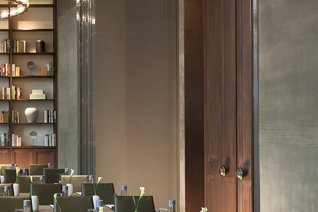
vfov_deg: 15.9
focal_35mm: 86
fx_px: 759
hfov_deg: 21.7
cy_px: 113
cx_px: -74
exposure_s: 1/2
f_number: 8
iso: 200
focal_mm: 29
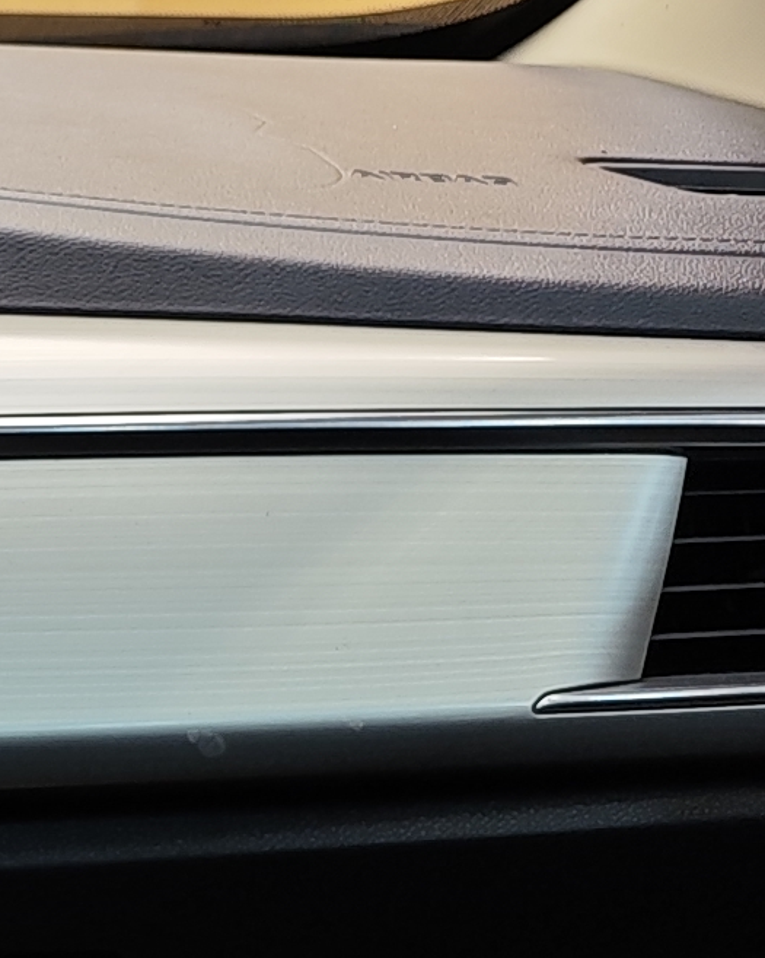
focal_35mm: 140
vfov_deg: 13.7
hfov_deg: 9.3
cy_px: 633
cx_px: -1319
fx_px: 3965
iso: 160
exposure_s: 1/50
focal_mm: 8.7
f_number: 1.9
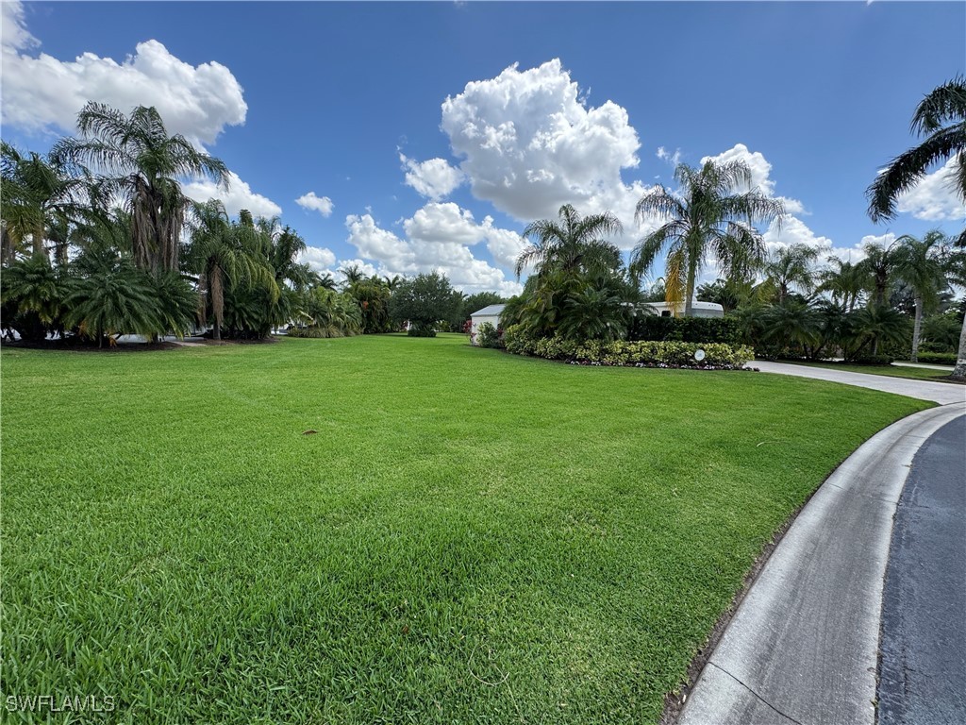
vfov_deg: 85.7
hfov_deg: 102.1
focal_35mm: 14
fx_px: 391
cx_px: 483
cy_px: 362
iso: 40
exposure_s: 1/899
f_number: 2.2
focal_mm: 2.22
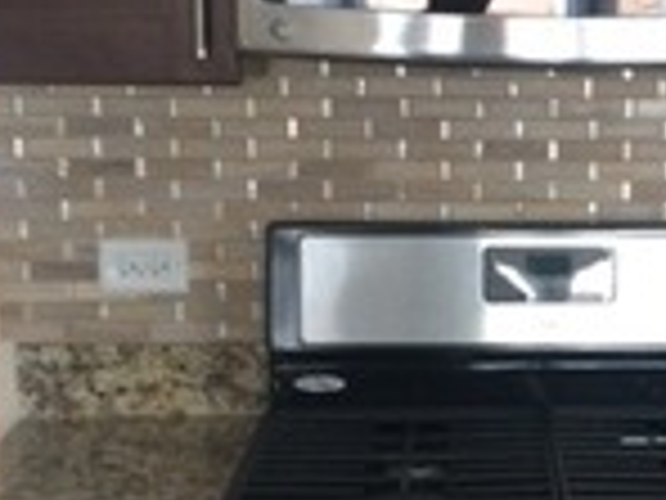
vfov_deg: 15.7
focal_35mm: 94
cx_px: 598
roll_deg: -0.5
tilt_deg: -11.9
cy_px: 333
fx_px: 1809
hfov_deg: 20.4
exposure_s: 1/30
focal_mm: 4.15
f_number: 2.2
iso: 100
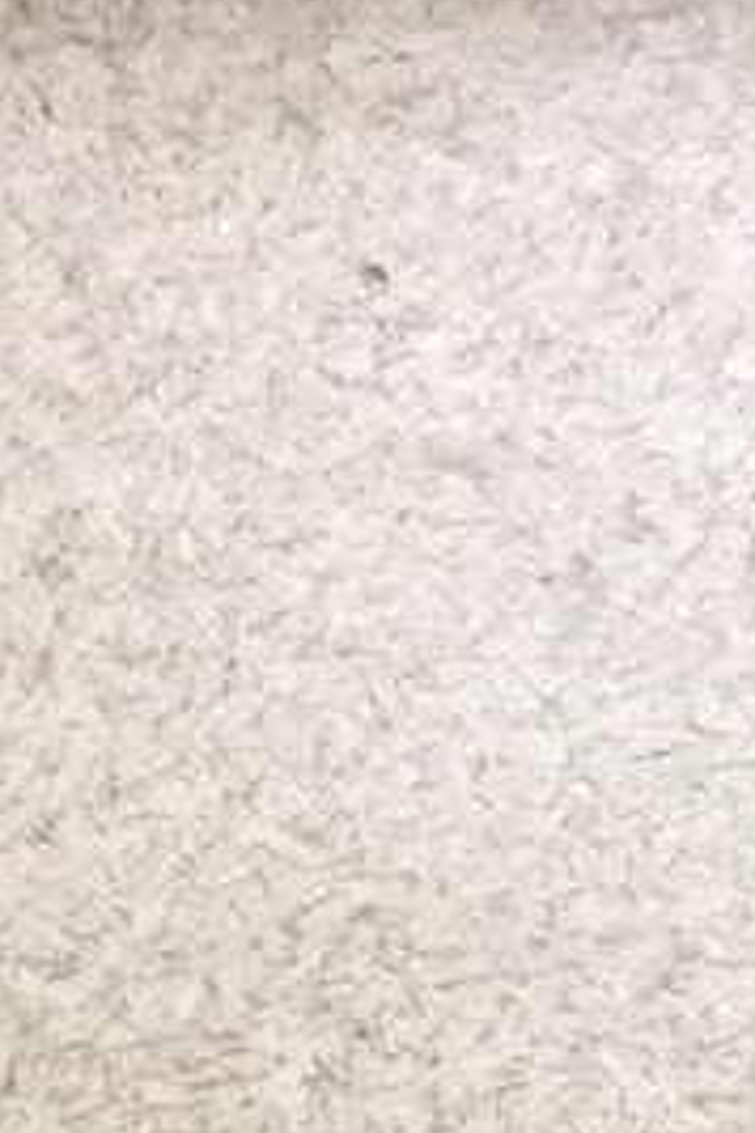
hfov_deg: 7.5
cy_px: 3157
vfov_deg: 9.4
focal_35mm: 181
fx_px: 5694
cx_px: 840
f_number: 2.2
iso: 64
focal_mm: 4.15
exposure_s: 1/33
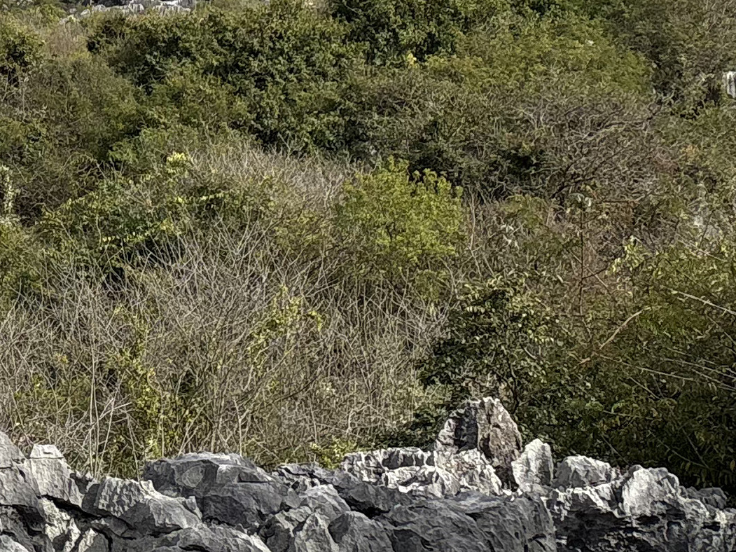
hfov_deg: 16.7
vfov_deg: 14.9
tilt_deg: -1.3
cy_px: 233
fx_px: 2105
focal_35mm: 99
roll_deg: -0.5
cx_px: -567
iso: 50
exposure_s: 1/4329
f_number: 1.6
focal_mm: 5.96
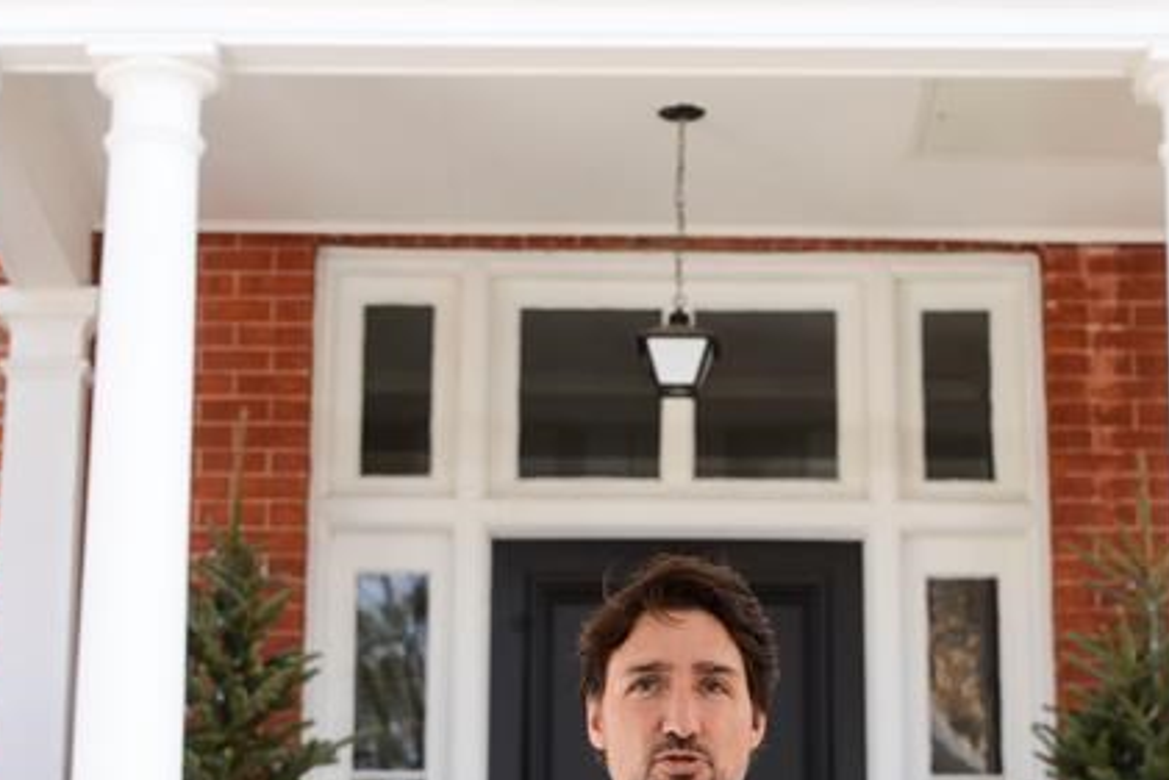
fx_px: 3508
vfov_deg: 12.7
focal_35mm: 108
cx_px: 683
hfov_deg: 18.9
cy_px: 391
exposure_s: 1/250
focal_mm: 70
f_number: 5.6
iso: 400
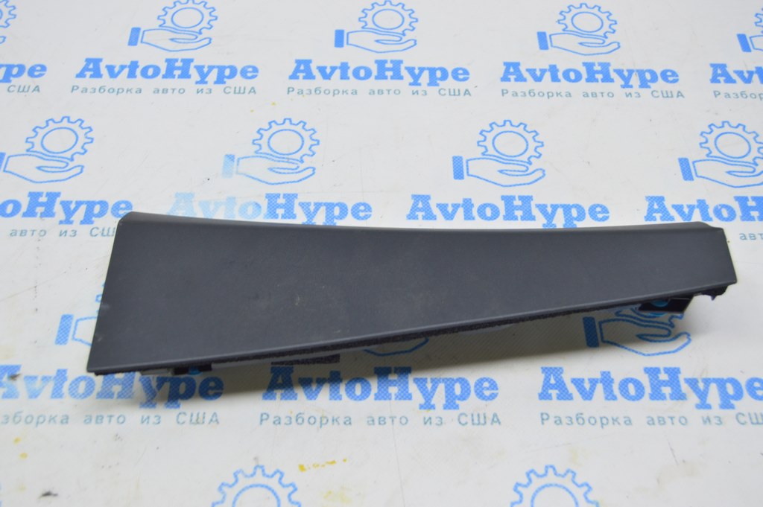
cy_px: 254
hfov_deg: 49.6
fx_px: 826
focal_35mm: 39
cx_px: 382
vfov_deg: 34.2
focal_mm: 26
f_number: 5.6
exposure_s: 1/20
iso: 400
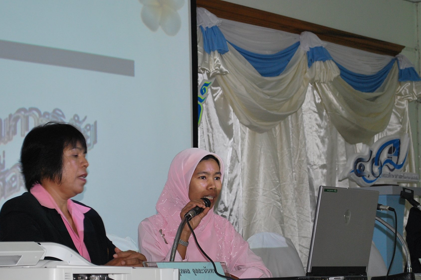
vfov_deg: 14.5
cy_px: 137
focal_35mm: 95
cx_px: 193
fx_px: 1106
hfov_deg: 21.6
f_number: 5.6
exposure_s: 1/25
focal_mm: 55
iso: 400
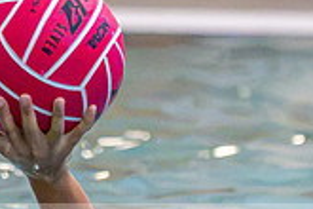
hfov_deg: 1.6
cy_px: -69
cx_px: -466
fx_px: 11250
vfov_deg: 1.1
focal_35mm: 1294
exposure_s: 1/1000
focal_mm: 200
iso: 25600
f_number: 4
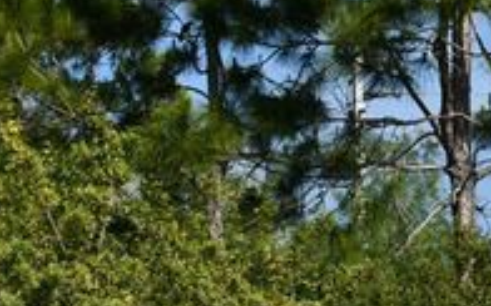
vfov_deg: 6.5
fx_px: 2673
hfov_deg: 10.2
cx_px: 721
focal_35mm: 200
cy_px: 336
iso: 100
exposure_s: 1/320
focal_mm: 30
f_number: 9
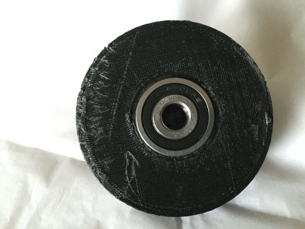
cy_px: 114
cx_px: 152
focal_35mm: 29
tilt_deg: -53.2
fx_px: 256
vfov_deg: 48.2
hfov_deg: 61.7
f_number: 2.2
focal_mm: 4.15
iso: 1250
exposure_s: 1/15
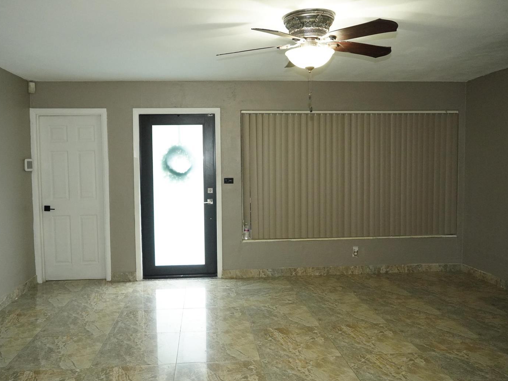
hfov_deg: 59.9
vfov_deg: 46.8
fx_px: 440
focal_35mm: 30
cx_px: 236
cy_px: 188
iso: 3200
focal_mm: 18
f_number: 3.5
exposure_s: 1/100
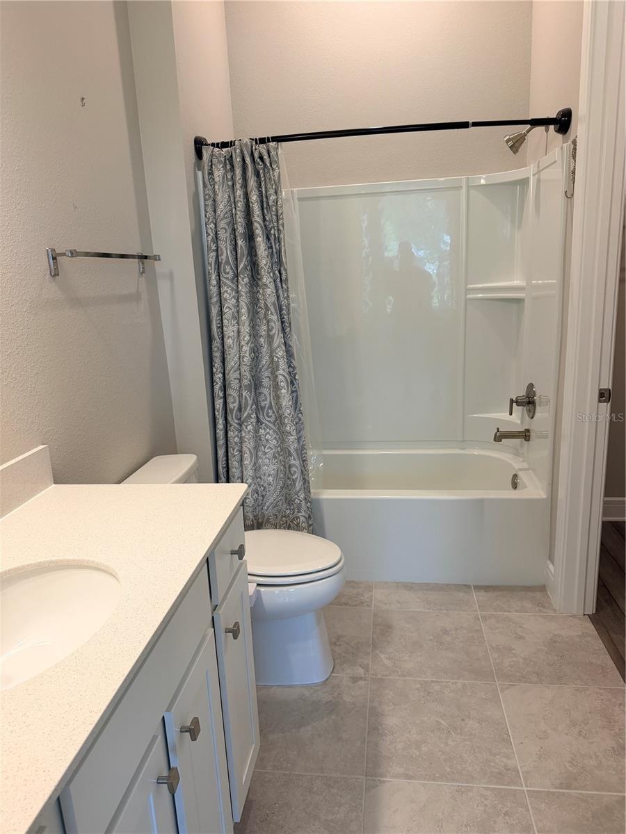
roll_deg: +3.2
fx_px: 579
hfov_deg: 56.8
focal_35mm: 24
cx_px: 313
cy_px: 417
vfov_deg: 71.6
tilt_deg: -13.8
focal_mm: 6.76
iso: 160
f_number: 1.78
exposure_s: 1/120
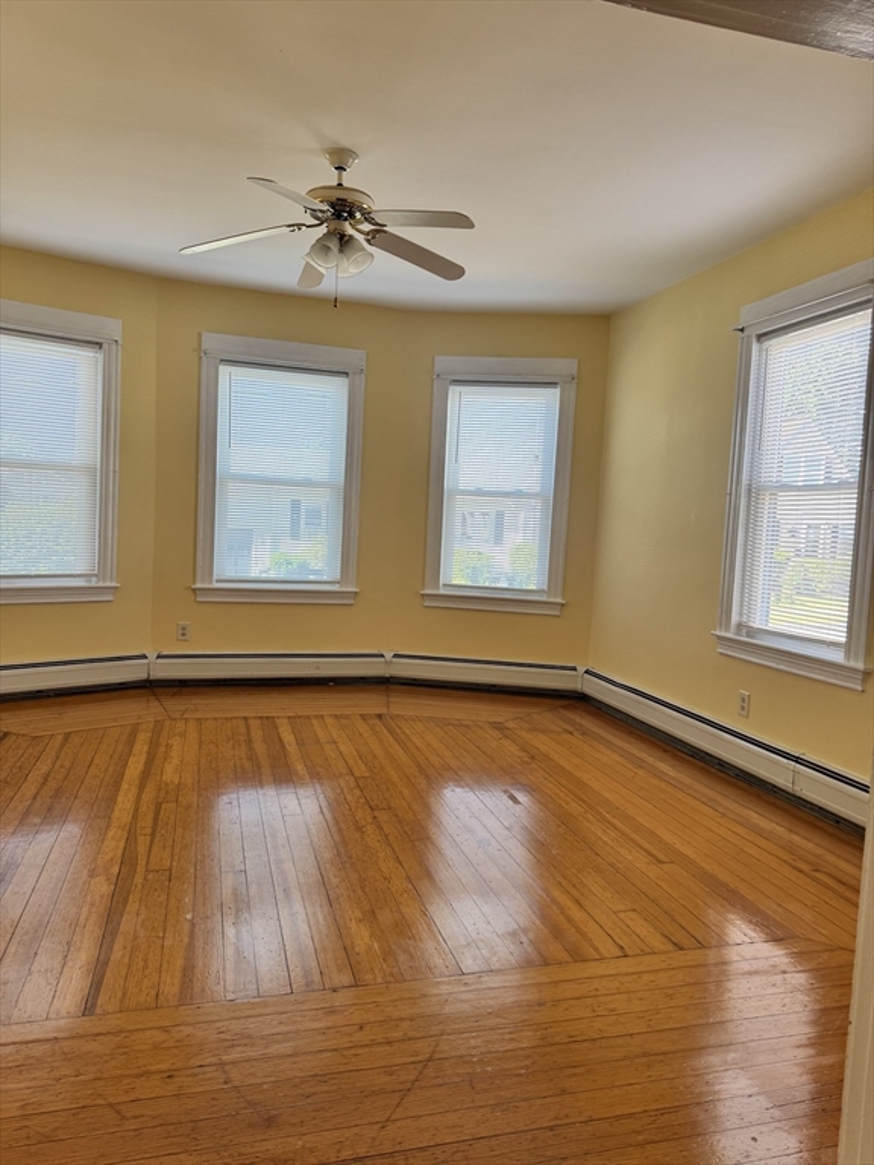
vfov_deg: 71.6
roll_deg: -2.0
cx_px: 437
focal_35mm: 24
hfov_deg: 56.8
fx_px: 808
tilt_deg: -3.9
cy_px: 582
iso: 125
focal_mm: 6.76
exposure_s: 1/121
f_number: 1.78
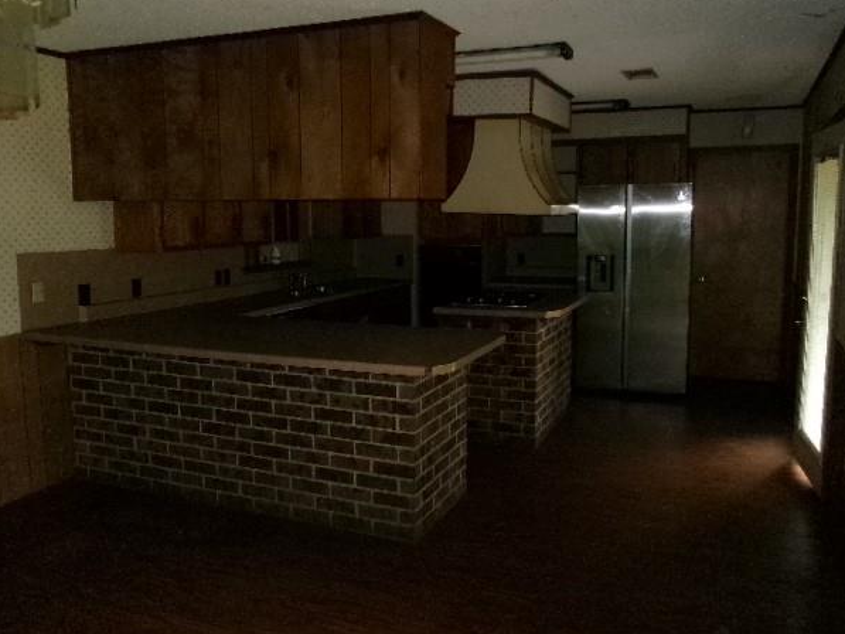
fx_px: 732
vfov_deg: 46.8
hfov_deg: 60.0
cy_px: 307
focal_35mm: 30
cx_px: 425
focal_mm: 5.1
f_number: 3.9
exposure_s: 1/34
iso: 640
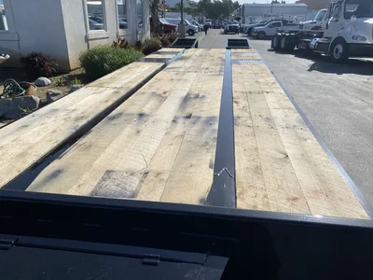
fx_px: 280
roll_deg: -1.0
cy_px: 140
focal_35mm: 26
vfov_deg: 53.1
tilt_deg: -21.9
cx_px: 186
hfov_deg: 67.3
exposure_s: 1/5025
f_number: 1.8
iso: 32
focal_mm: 4.25
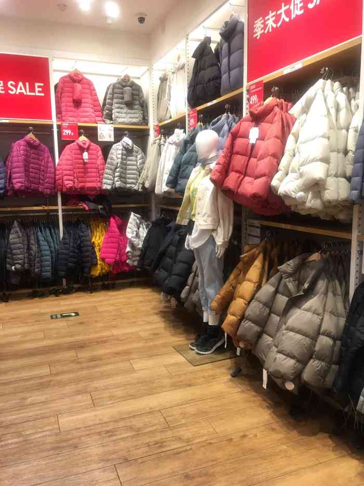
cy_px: 243
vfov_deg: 61.7
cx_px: 182
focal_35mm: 29
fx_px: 407
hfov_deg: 48.2
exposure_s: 1/33
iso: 40
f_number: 2.2
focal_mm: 4.15
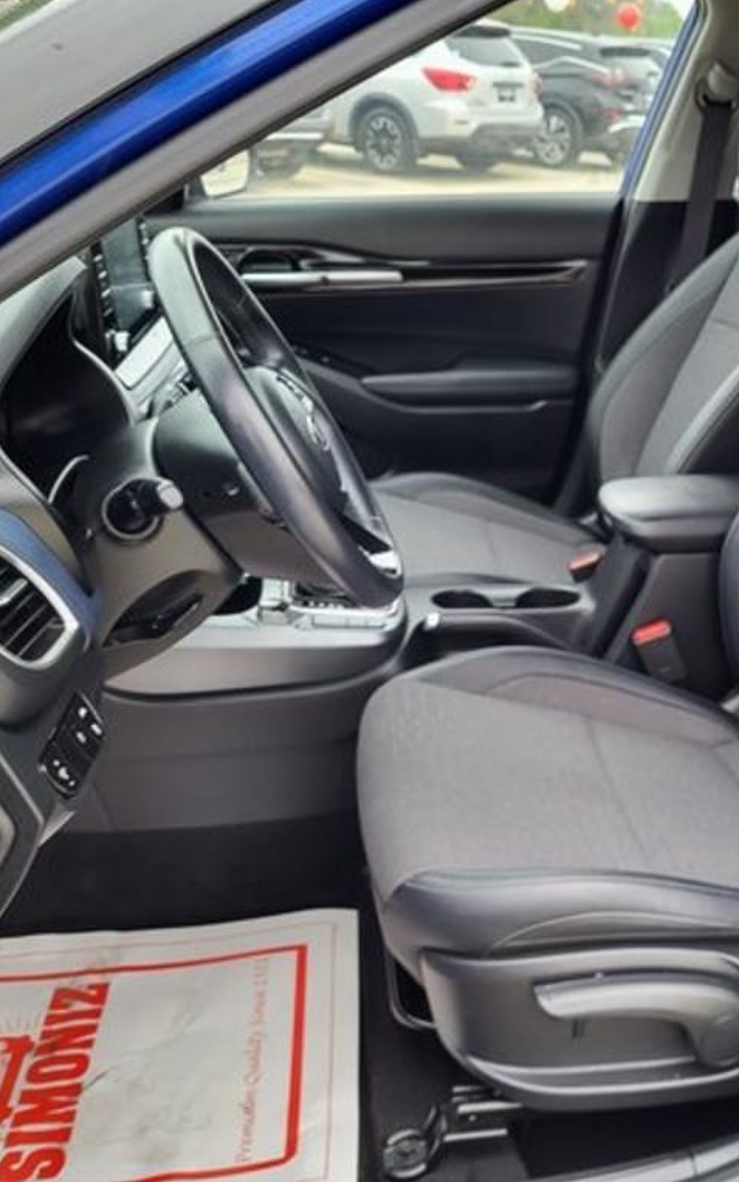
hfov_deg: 33.4
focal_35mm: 37
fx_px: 1192
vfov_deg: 52.7
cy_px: 589
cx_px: 592
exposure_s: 1/120
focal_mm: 5.4
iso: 200
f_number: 1.8
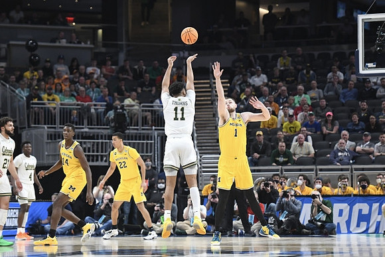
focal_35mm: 122
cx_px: 192
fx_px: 1305
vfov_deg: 11.2
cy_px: 128
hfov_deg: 16.8
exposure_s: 1/1000
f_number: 2.8
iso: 3200
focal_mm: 122
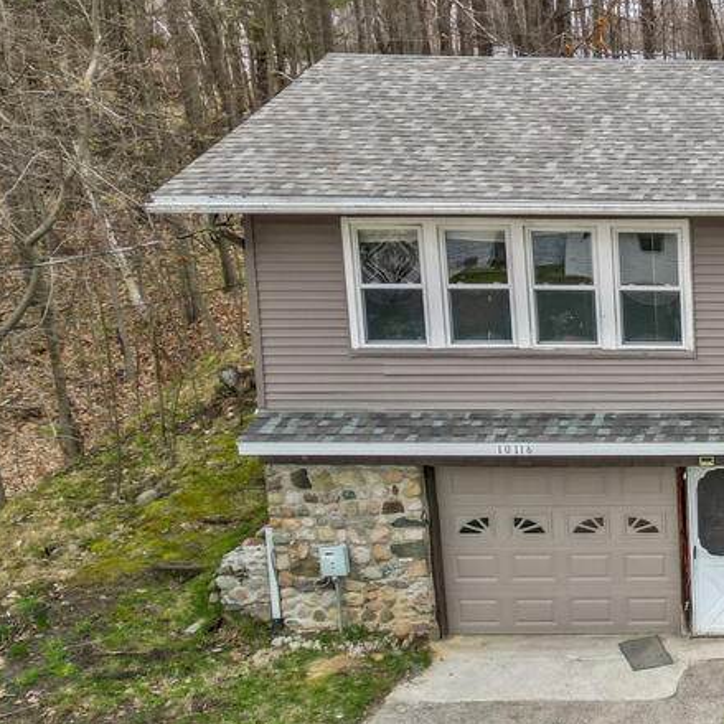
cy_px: 391
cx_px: 948
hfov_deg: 25.4
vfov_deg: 29.5
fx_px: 1372
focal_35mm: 58
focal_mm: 6.72
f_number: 1.7
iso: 120
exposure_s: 1/15
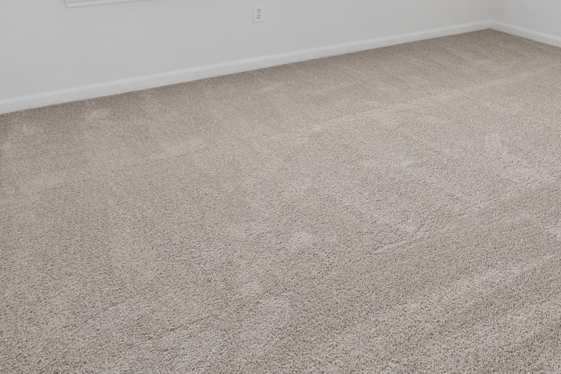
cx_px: 448
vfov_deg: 27.6
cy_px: -103
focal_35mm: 41
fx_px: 639
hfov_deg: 45.1
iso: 500
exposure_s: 1/30
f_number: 8
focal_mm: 16
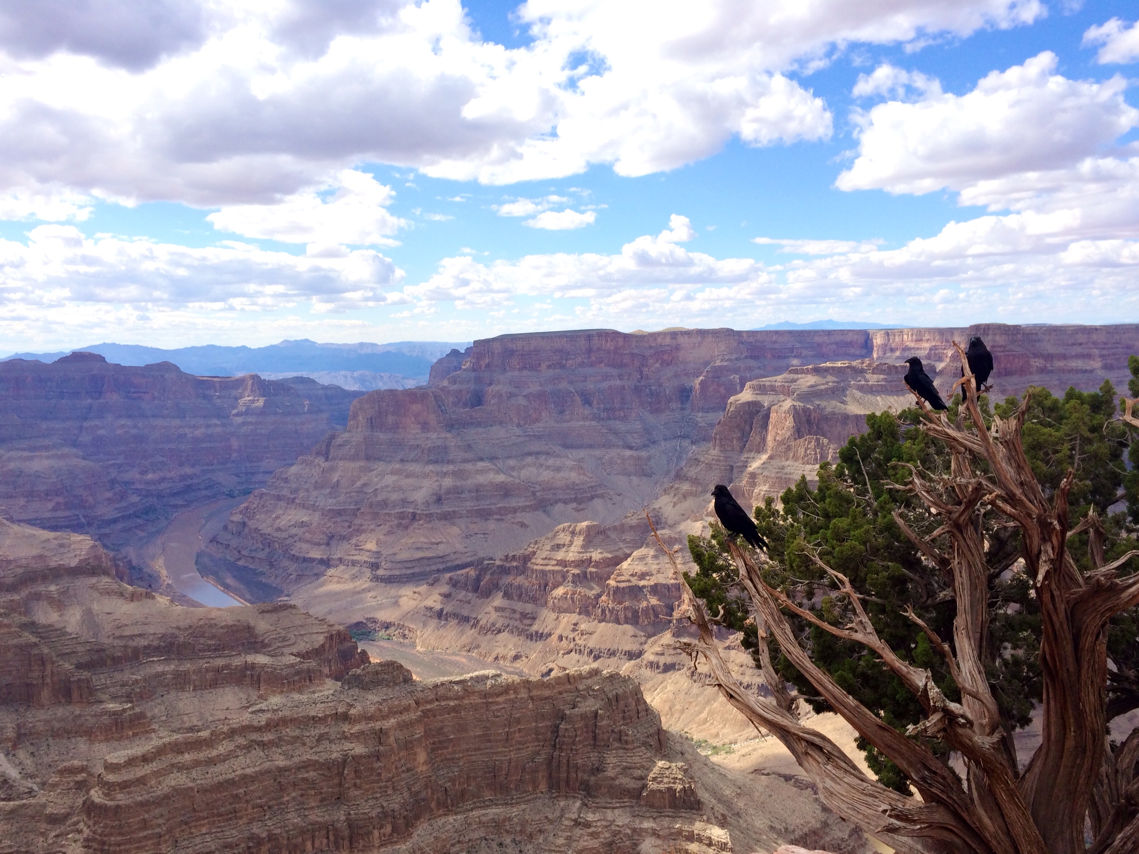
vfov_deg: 45.4
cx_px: 564
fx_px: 1020
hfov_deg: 58.4
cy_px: 432
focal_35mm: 31
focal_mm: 4.12
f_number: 2.2
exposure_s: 1/1414
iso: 32
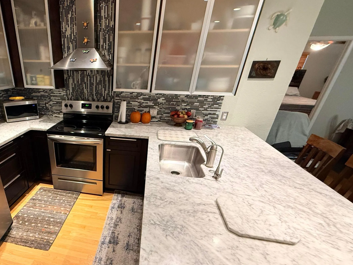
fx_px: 204
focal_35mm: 20
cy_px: 171
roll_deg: +0.2
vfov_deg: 64.6
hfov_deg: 77.5
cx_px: 102
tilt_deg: -26.7
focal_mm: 2.22
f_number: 2.2
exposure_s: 1/60
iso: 320
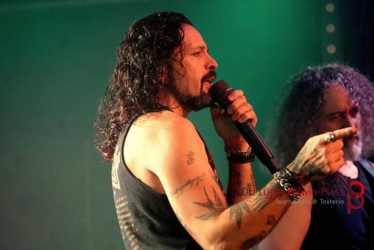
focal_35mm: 220
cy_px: 125
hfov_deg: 9.3
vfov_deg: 6.2
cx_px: 187
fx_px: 2291
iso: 6400
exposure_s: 1/125
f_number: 5.6
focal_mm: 147
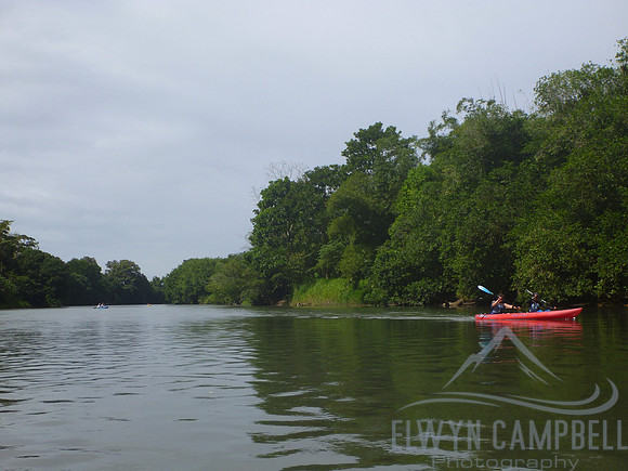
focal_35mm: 51
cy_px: 236
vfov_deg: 28.6
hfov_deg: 37.5
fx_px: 925
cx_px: 314
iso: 100
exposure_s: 1/640
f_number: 4.7
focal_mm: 9.1
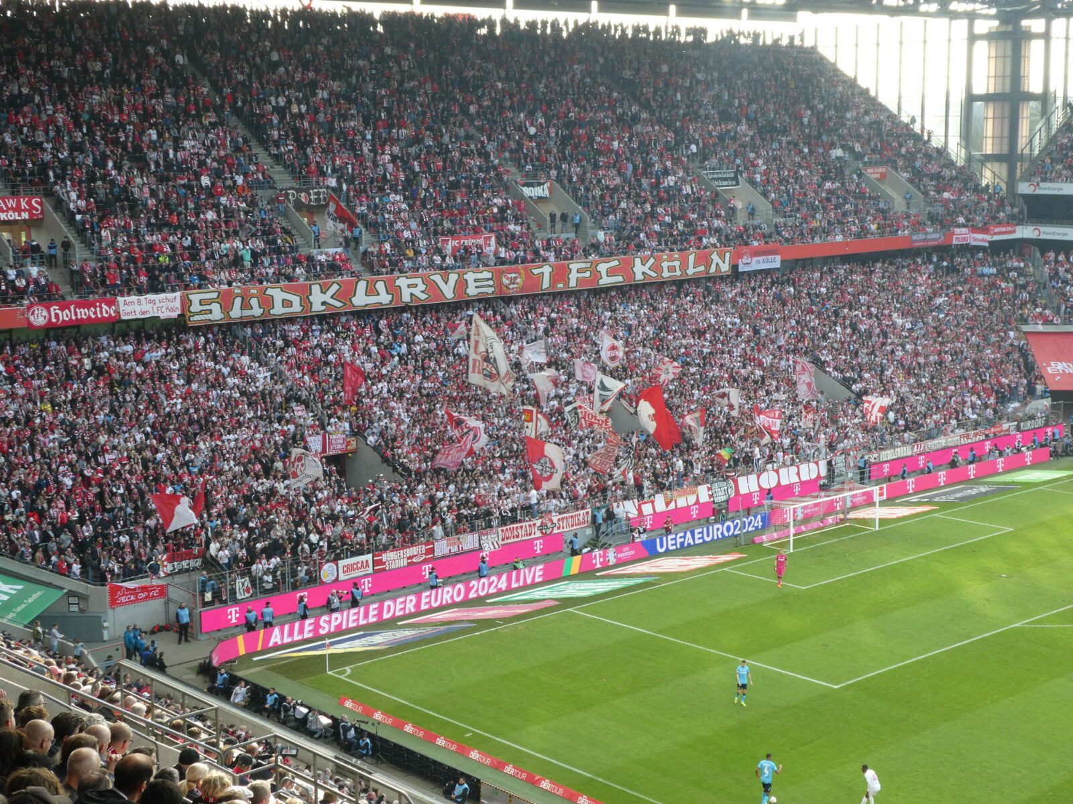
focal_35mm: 54
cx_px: 536
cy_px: 402
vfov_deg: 27.0
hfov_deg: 35.5
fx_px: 1674
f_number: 4.1
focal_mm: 9.6
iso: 125
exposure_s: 1/80
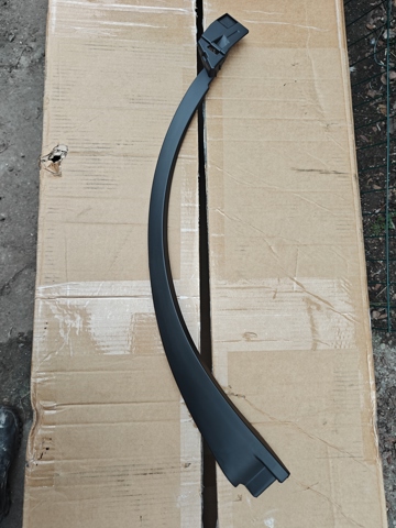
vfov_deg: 71.6
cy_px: 264
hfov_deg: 56.8
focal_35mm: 24
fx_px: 366
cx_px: 198
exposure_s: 1/100
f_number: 1.8
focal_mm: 5.59
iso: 640
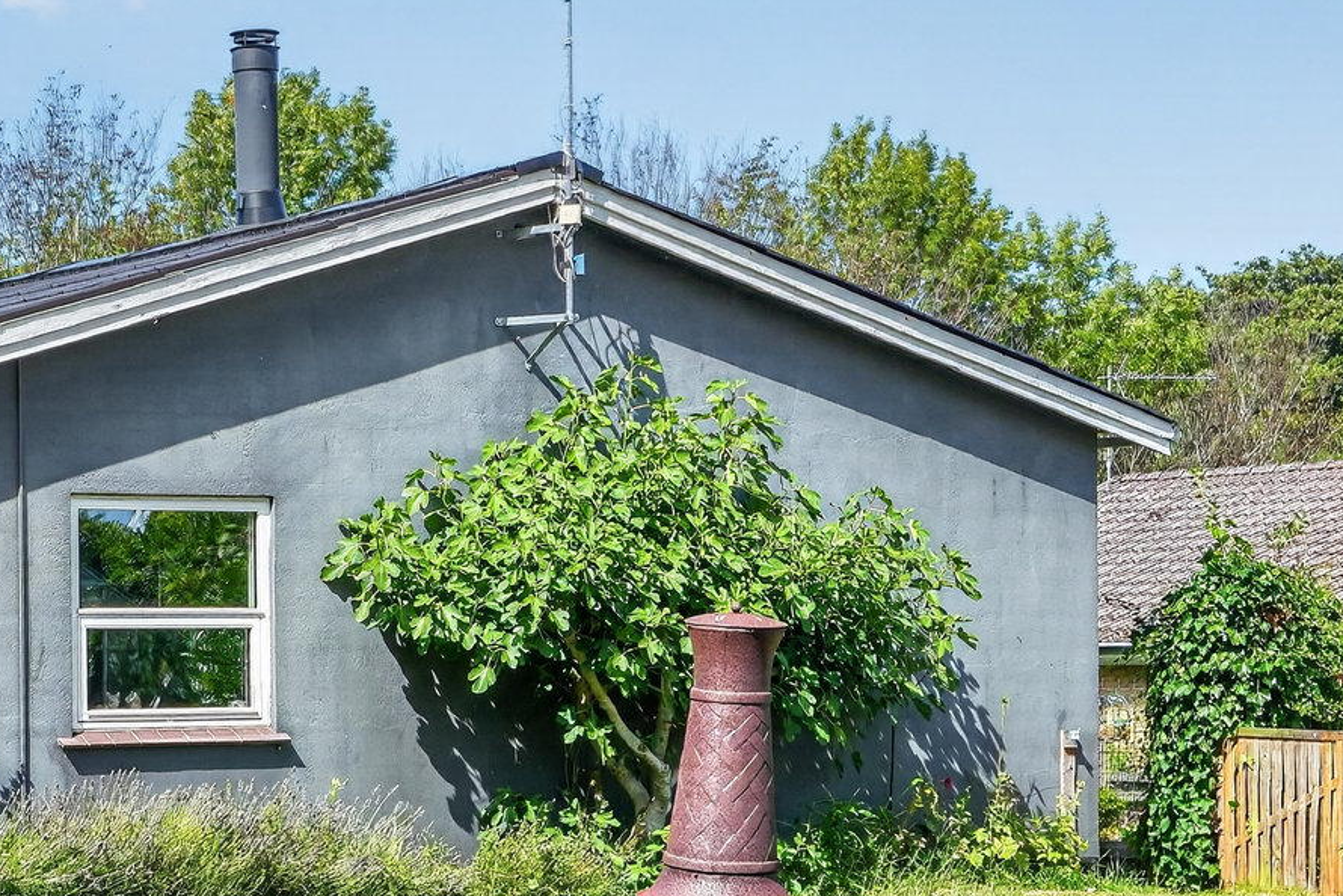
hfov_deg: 21.4
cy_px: 583
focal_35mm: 92
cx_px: 29
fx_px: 3433
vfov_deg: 14.9
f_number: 8
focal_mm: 32
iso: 400
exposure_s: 1/1250
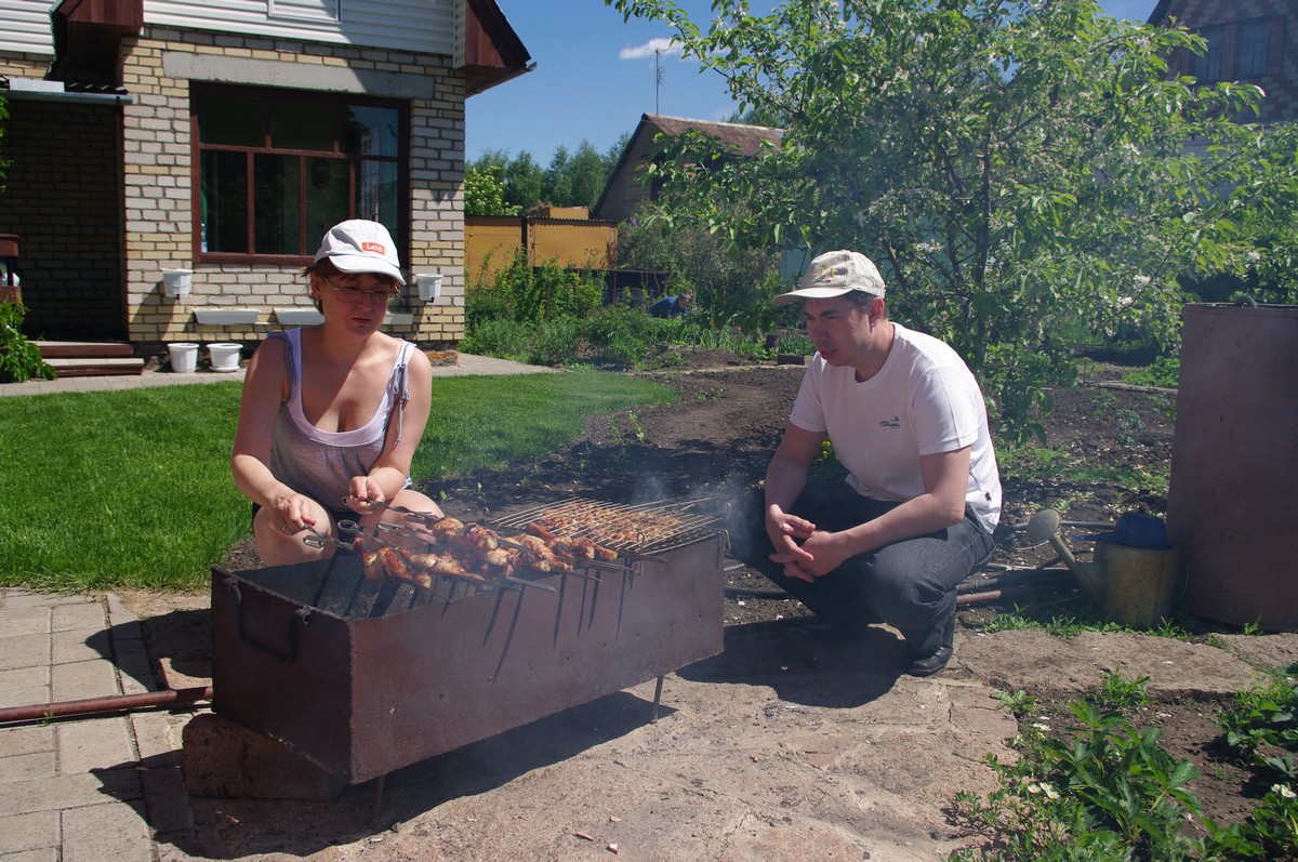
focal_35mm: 32
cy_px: 431
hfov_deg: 59.0
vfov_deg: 41.2
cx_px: 649
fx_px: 1148
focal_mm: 21.25
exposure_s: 1/350
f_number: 8
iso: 100
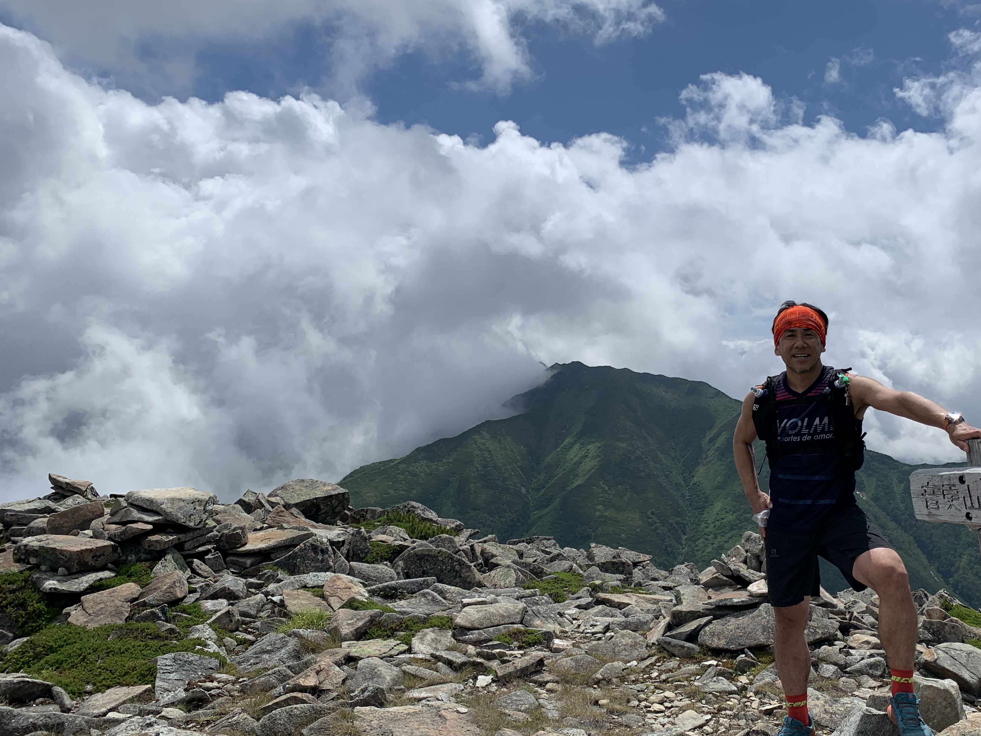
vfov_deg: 44.2
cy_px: 366
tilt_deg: +0.9
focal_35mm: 32
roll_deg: -2.0
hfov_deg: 56.3
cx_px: 601
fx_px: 907
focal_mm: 4.25
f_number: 1.8
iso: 25
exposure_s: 1/8000
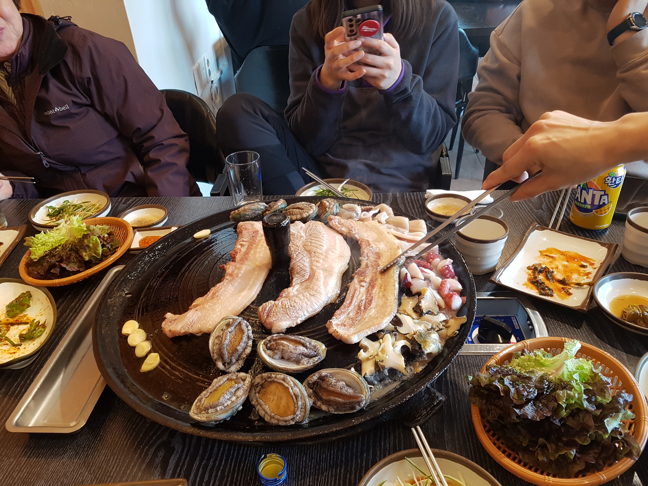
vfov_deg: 53.1
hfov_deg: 67.3
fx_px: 487
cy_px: 243
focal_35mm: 26
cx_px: 324
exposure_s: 1/60
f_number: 1.7
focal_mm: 4.2
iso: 100
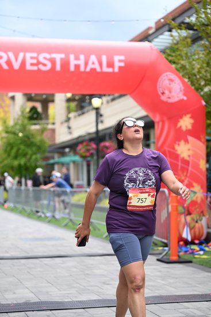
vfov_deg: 28.8
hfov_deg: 19.5
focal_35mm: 70
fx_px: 615
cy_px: 158
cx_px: 106
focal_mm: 70
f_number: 2.8
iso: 640
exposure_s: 1/2000
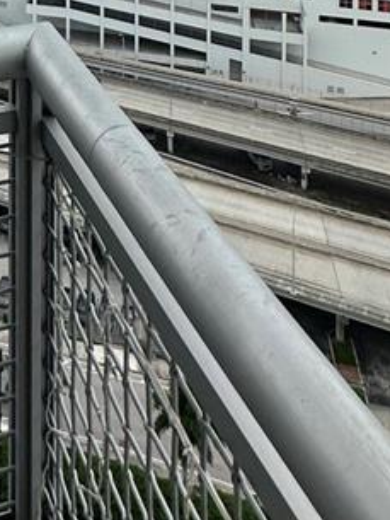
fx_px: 826
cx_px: -49
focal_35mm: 55
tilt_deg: -0.8
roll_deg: -1.2
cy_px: -324
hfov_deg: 24.6
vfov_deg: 24.2
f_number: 2.2
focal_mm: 2.22
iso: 50
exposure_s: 1/1667
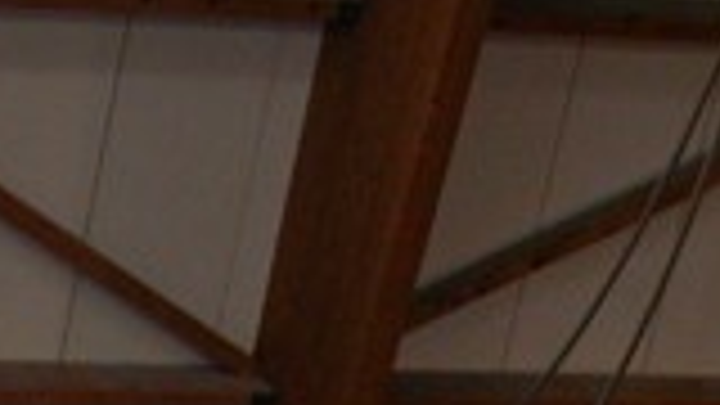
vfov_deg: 3.5
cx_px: 162
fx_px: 6434
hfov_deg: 6.4
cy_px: 1310
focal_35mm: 337
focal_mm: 15.7
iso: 200
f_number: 3.2
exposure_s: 1/60.3
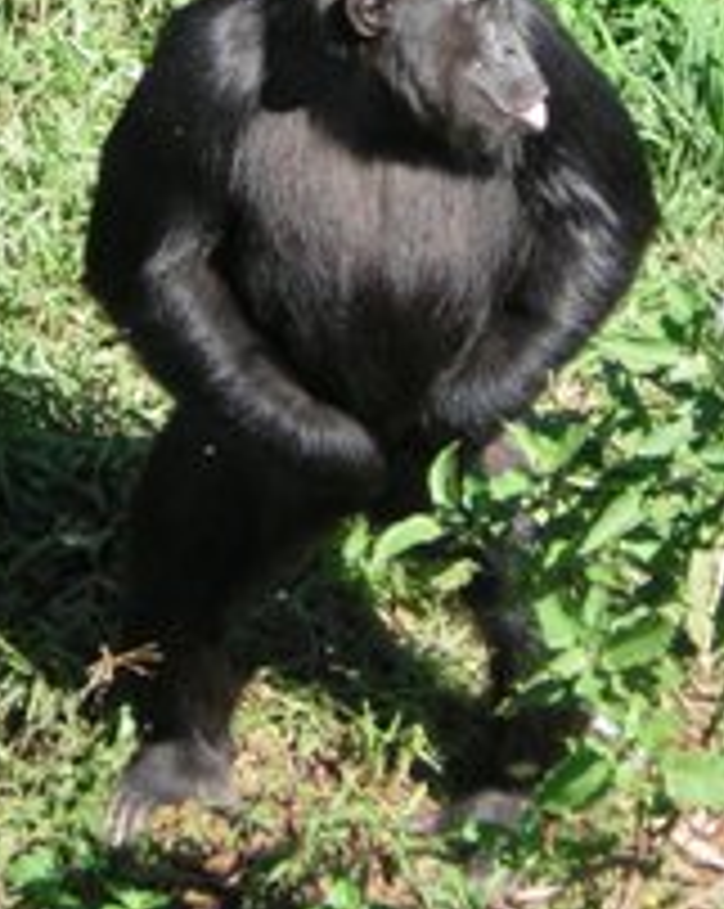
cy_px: 256
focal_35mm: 234
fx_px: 6282
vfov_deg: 8.3
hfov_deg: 6.6
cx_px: 441
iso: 50
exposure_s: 1/133
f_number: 4.7
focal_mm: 14.1
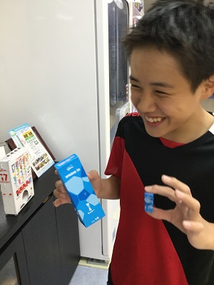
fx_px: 256
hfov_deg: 45.4
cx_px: 107
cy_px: 142
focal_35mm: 31
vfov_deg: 58.4
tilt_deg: -16.7
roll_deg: +0.0
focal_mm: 3.3
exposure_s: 1/30
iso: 64
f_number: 2.4
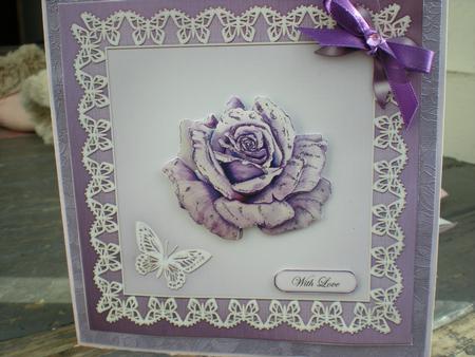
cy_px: 178
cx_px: 238
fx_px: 522
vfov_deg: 37.8
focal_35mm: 38
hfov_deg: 49.0
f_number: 4.6
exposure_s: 1/209
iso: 64
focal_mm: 6.3
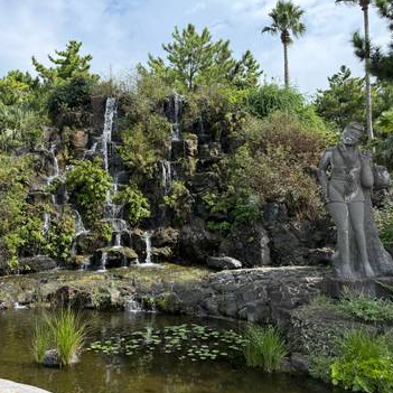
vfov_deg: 55.6
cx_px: 147
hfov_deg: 55.0
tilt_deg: +4.8
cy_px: 198
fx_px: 372
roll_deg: +0.8
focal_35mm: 29
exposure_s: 1/2703
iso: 100
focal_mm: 6.76
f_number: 1.78
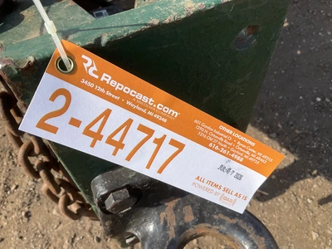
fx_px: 278
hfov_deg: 61.7
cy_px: 124
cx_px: 166
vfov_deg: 48.2
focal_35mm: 29
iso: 25
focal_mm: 3
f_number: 1.8
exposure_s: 1/1279
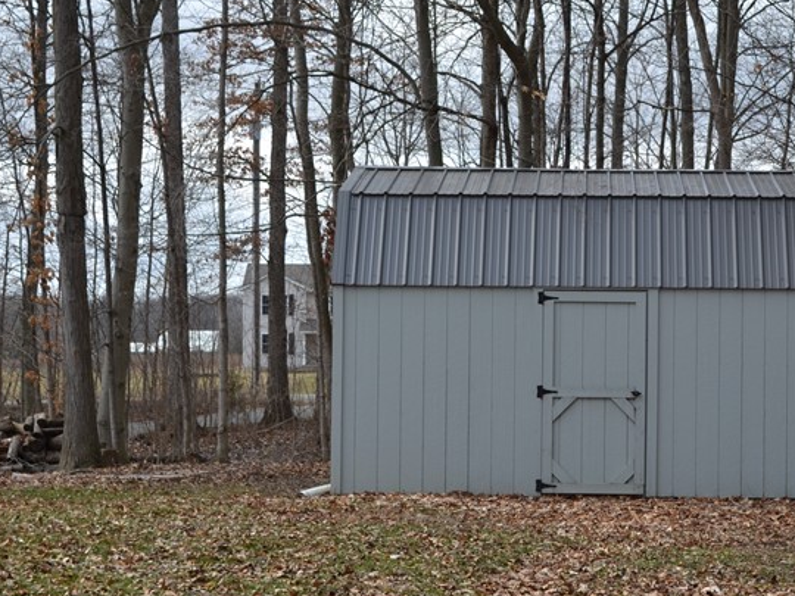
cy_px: 344
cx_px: 618
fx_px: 1998
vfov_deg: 17.0
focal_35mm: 87
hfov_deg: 22.2
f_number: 6.3
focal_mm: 30
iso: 100
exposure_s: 1/160
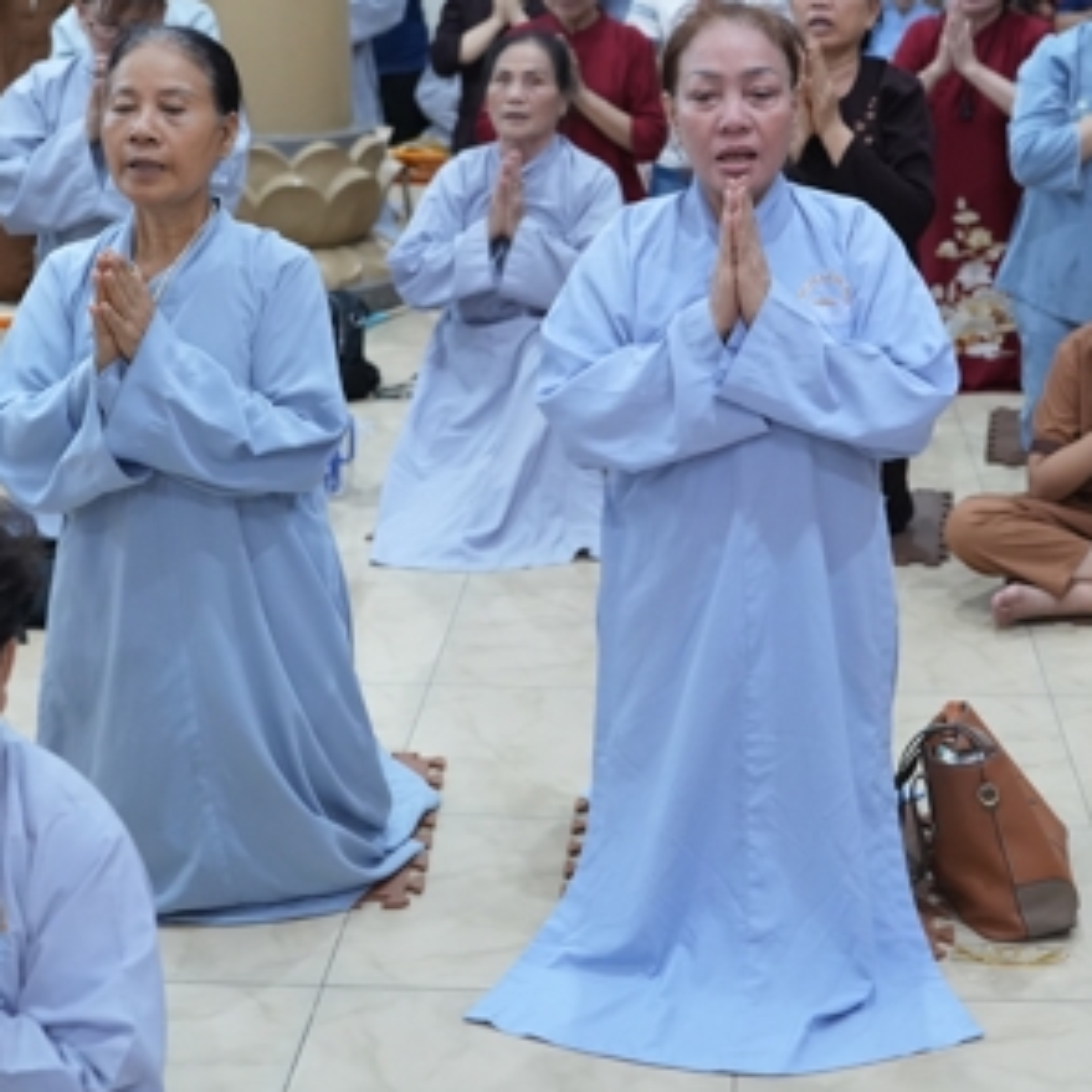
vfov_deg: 25.9
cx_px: 660
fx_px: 2356
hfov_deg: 26.0
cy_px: 315
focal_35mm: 66
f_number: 2.8
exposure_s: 1/80
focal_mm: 35
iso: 3200
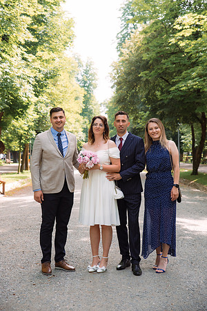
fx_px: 535
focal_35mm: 62
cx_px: 104
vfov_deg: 32.4
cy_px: 156
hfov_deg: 21.9
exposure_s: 1/400
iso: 500
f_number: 4
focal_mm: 62
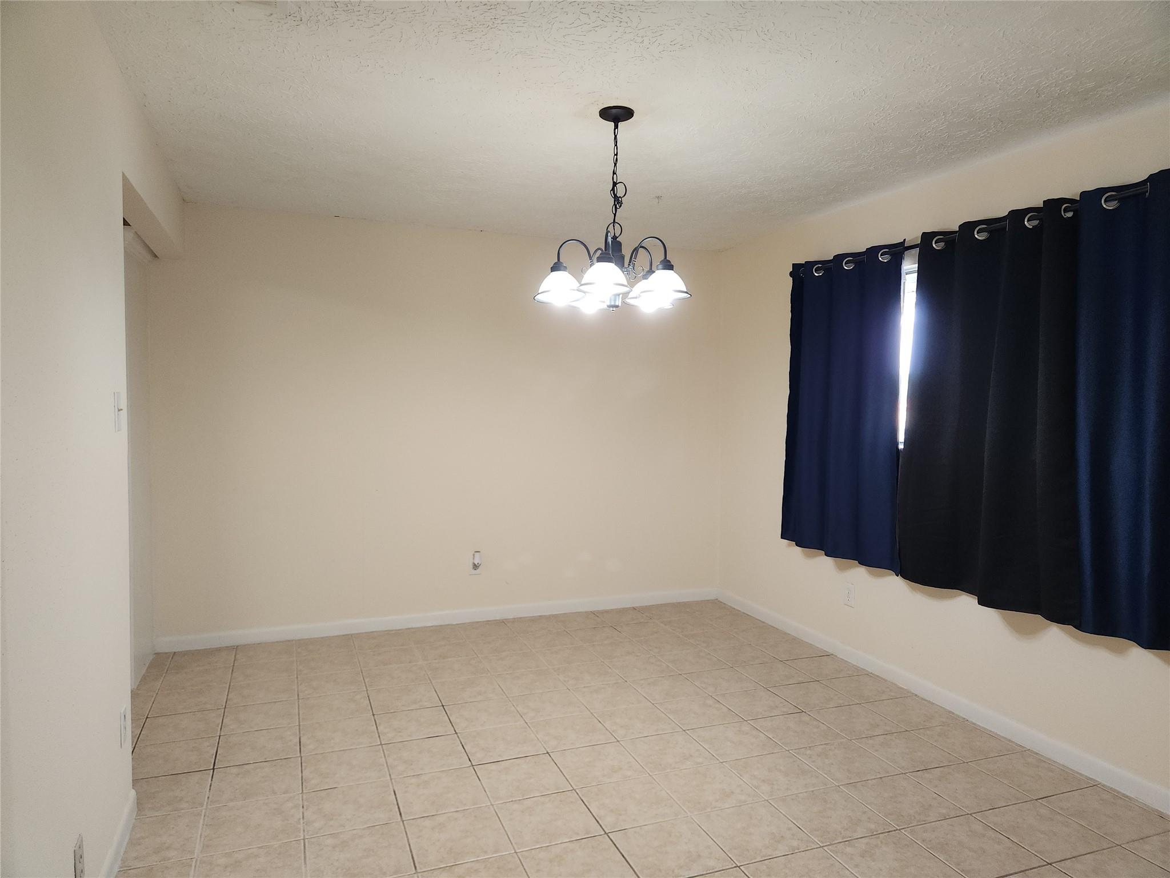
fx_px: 777
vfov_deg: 58.9
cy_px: 439
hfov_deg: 73.9
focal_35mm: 23
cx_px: 585
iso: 80
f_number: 1.8
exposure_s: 1/60
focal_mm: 5.4
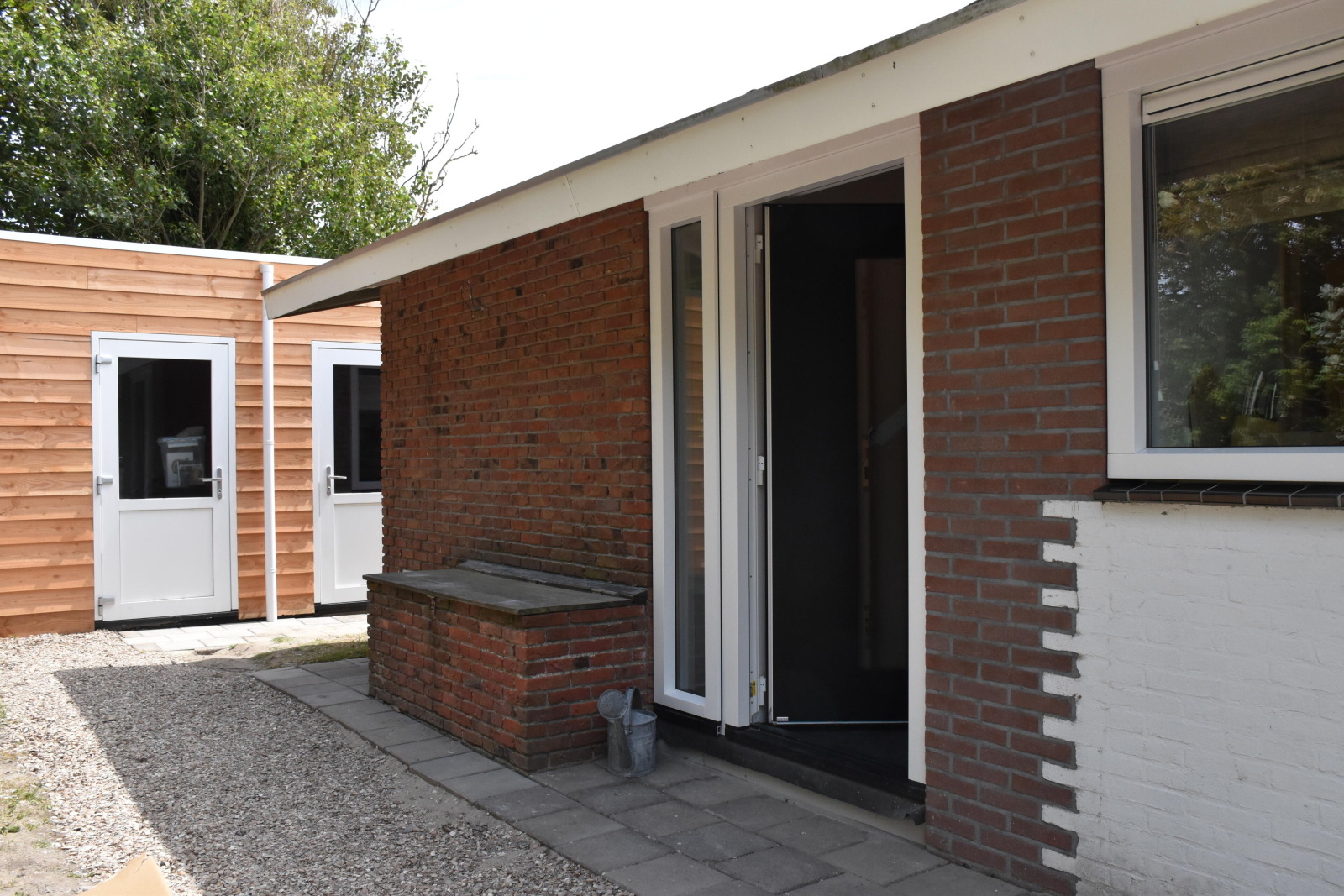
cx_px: 672
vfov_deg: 43.6
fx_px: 1120
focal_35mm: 30
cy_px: 448
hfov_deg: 61.9
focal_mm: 20
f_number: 7.1
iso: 1250
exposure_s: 1/1600
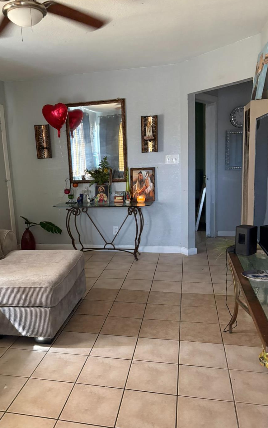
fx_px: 351
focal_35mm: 30
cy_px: 214
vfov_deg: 62.9
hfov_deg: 41.5
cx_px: 99
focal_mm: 5.96
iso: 400
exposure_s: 1/60
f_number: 1.6
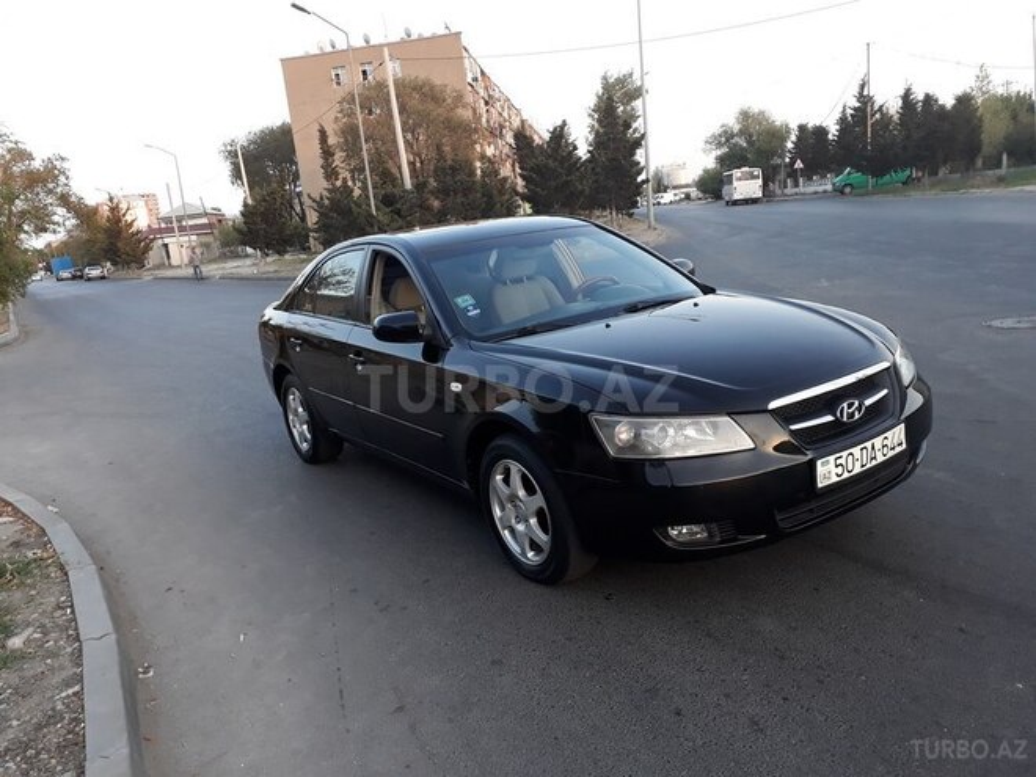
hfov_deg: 65.3
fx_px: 808
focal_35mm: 27
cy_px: 388
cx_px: 518
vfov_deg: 51.4
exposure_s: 1/100
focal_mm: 3.6
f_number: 1.9
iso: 80
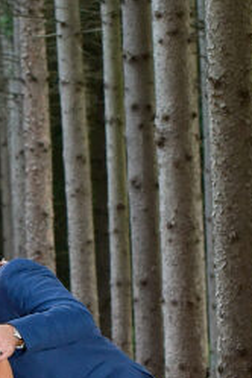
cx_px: 32
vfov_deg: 6.4
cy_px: 9
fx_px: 3391
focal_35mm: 323
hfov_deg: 4.3
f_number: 6.3
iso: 1000
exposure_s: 1/250
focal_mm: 70
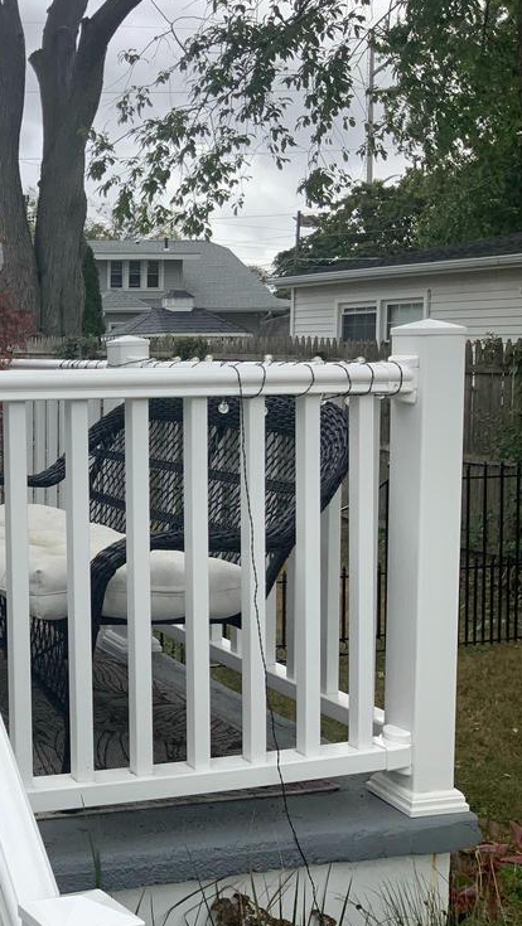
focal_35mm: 44
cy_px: 449
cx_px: -116
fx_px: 1082
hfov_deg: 24.4
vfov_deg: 46.4
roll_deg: +0.6
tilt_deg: -4.1
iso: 16
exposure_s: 1/749
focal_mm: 3
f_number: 1.8
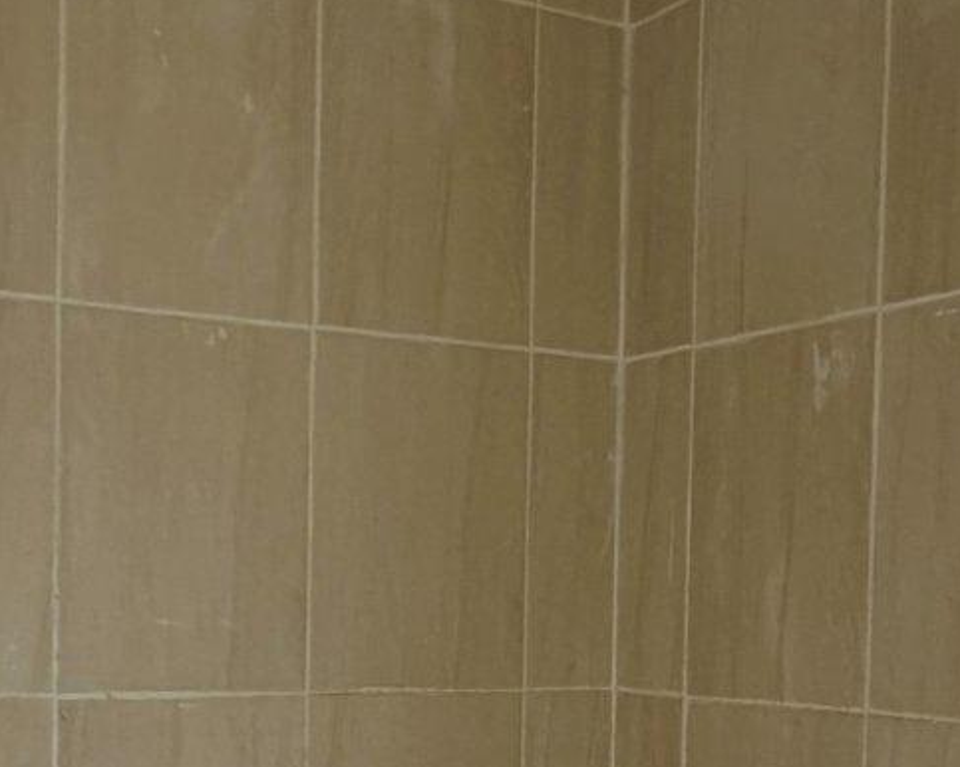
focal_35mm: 58
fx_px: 1647
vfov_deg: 25.6
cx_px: 411
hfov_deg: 32.4
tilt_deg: -2.2
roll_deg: -1.3
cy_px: 654
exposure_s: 1/85
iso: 320
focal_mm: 2.22
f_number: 2.2
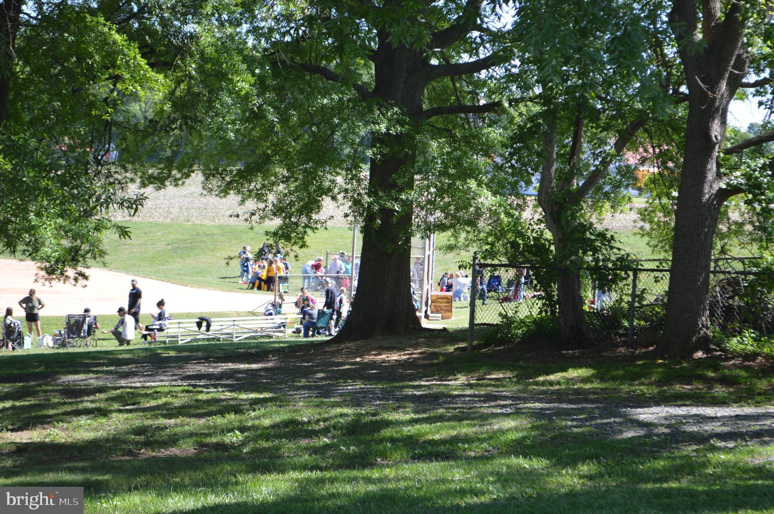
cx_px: 387
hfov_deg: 24.6
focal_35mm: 82
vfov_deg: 16.5
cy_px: 257
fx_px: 1772
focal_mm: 55
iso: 125
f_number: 5.6
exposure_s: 1/125
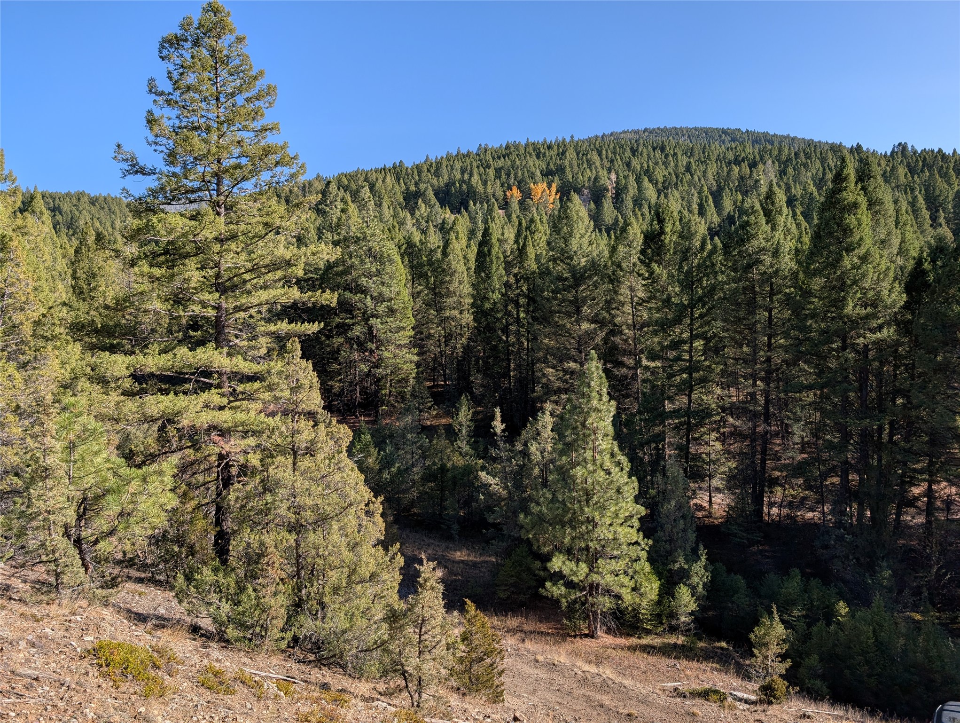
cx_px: 480
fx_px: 666
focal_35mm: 24
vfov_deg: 56.9
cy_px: 362
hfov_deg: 71.5
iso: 22
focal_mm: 6.9
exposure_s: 1/746
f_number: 1.68
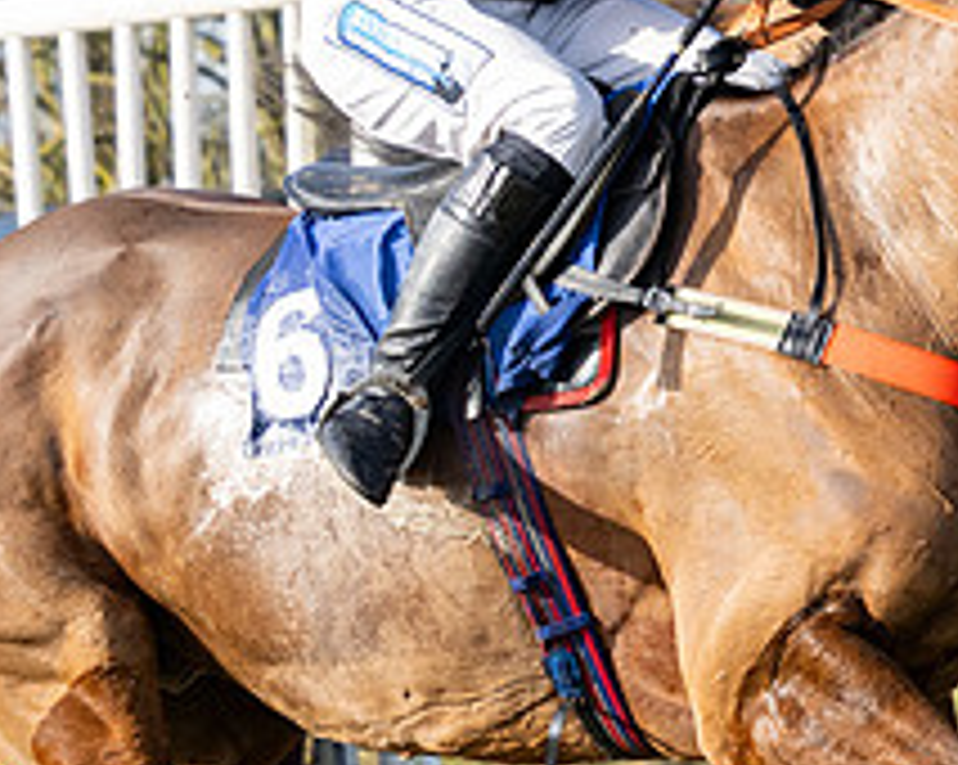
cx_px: 1120
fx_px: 8866
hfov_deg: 6.2
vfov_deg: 4.9
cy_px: 504
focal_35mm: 313
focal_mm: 70
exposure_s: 1/1600
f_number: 4
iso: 400
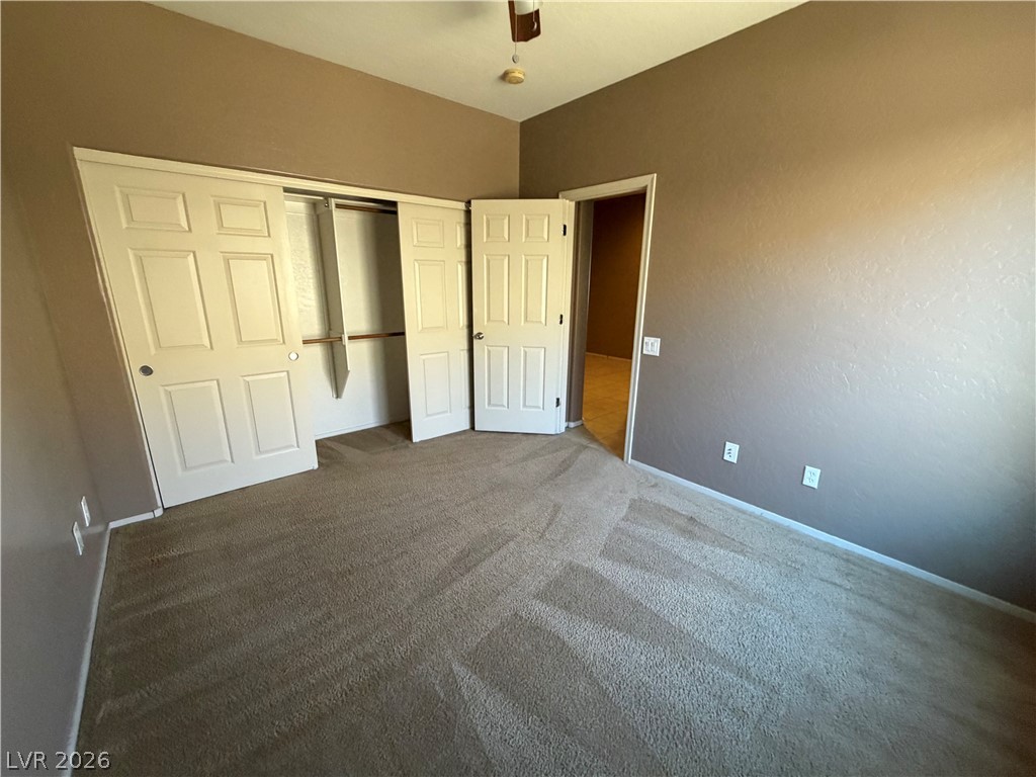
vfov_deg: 85.7
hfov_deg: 102.1
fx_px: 419
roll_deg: -1.3
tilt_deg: -12.6
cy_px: 388
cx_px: 518
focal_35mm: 14
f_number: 2.2
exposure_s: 1/62
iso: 320
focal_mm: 2.22
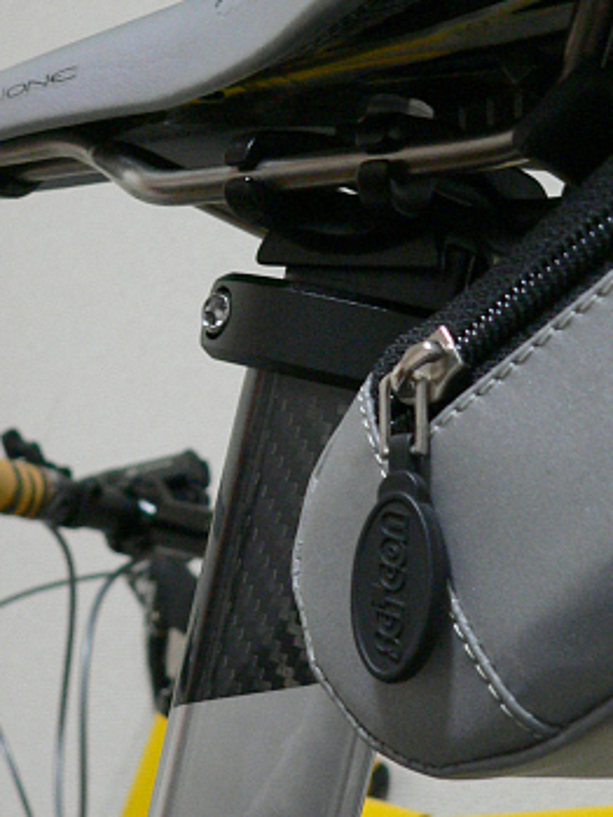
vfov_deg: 29.2
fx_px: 1557
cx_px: 267
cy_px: 550
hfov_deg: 22.3
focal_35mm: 66
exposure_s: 1/8
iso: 200
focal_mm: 6
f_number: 2.8
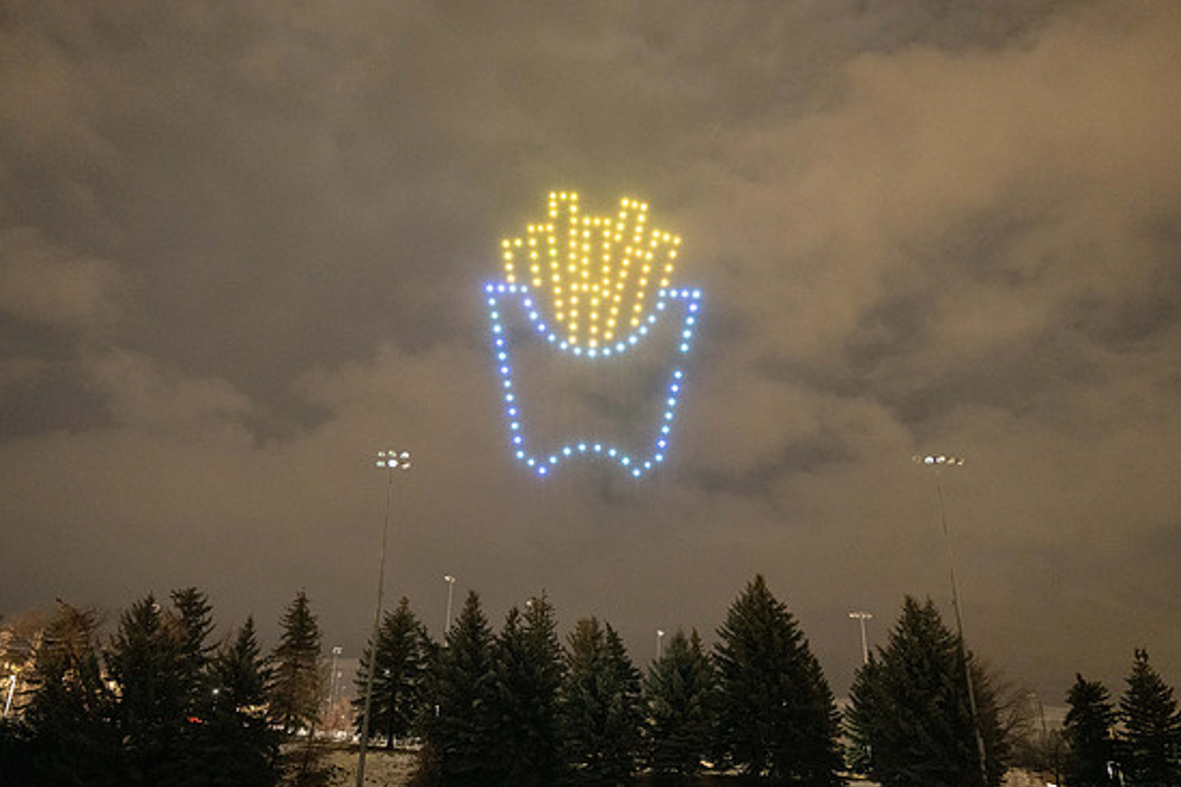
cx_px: 607
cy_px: 401
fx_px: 918
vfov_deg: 46.4
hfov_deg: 65.5
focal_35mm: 28
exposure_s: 1/1.67
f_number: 4
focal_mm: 26.5
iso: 6400
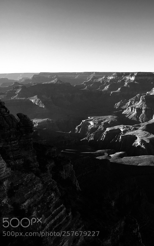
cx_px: 158
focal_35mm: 42
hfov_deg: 28.5
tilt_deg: -8.4
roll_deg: -0.4
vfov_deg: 47.2
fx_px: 282
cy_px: 124
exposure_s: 1/962
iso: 25
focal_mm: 4.15
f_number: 2.2
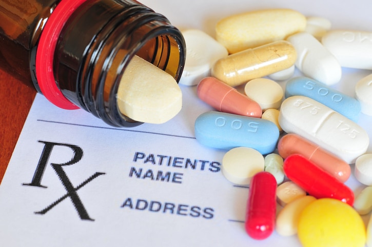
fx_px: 774
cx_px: 186
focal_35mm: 75
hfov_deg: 27.0
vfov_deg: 18.1
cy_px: 124
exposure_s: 1/2
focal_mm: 50
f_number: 10
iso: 200
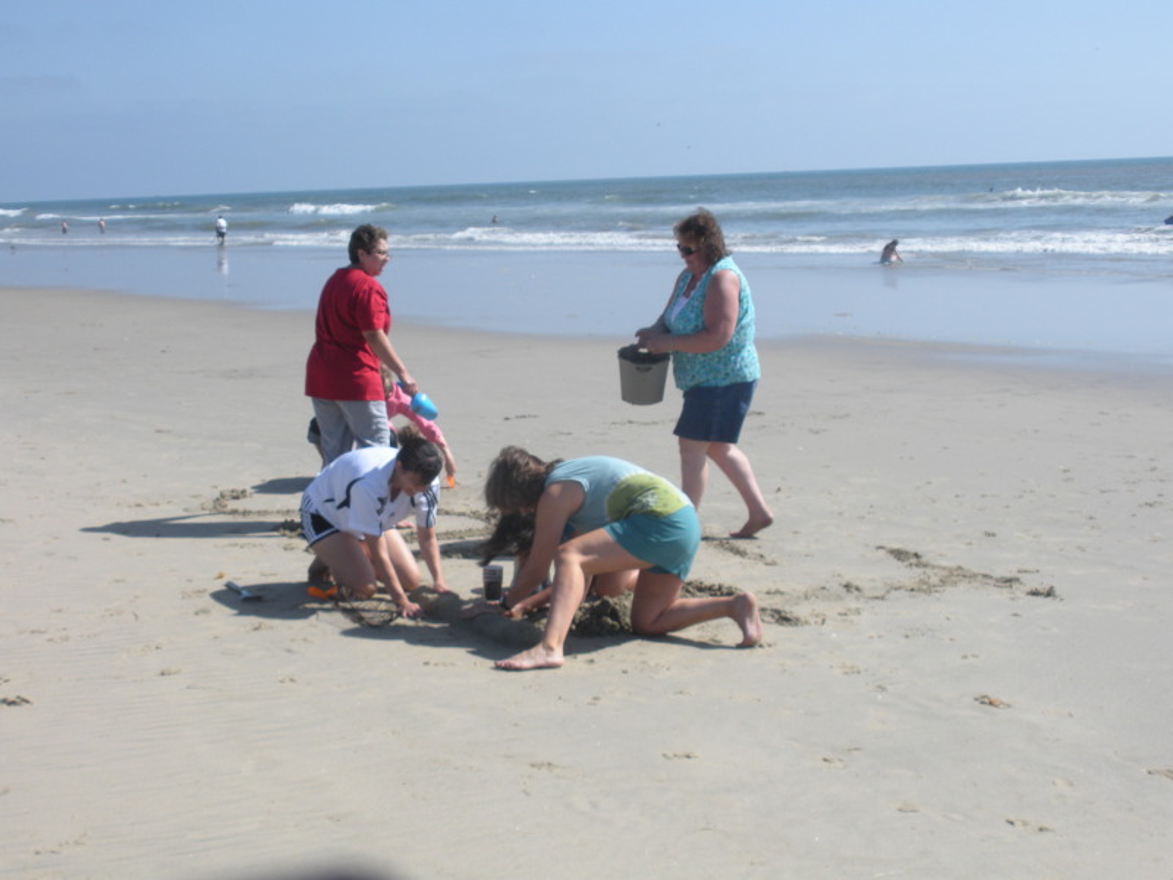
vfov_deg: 28.0
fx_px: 1762
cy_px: 440
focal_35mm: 52
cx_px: 586
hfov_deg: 36.8
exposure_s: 1/510
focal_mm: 9.1
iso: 64
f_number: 4.4
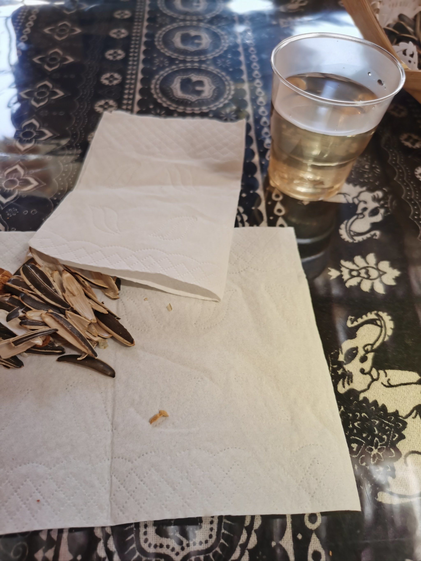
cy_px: 280
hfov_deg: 51.4
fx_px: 438
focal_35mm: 27
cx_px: 210
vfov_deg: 65.3
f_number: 1.8
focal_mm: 5.58
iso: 50
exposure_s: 1/109
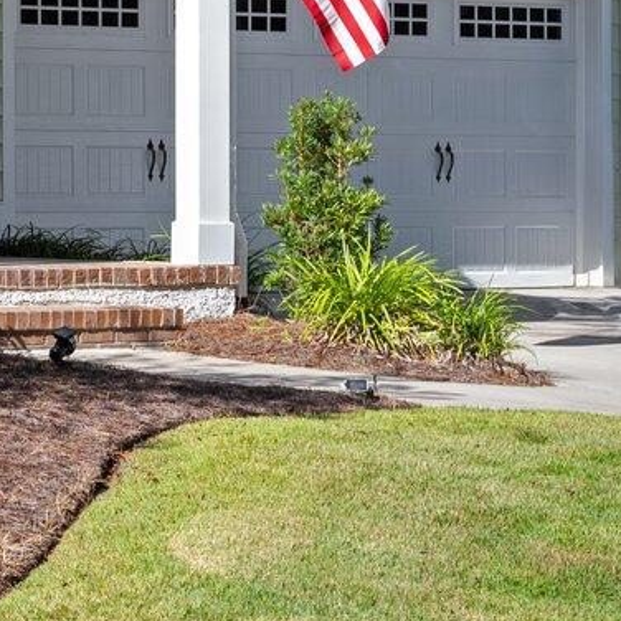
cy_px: -19
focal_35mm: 139
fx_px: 2821
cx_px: -436
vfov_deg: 12.4
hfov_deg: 11.8
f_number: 11
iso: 100
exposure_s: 1/13
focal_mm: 30
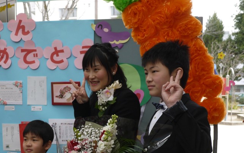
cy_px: 128
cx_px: 97
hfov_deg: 42.4
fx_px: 312
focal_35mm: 47
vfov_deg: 26.7
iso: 160
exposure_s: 1/400
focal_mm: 14
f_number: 2.5
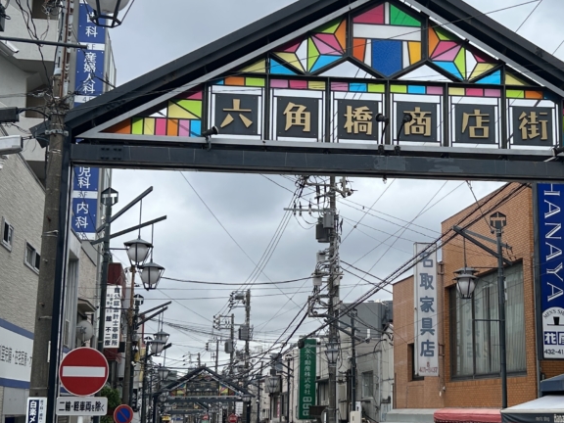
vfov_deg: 25.2
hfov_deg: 32.9
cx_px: 381
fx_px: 945
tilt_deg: +11.2
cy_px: 232
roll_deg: +0.5
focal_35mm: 58
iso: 50
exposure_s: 1/3704
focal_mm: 5.7
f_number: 1.5
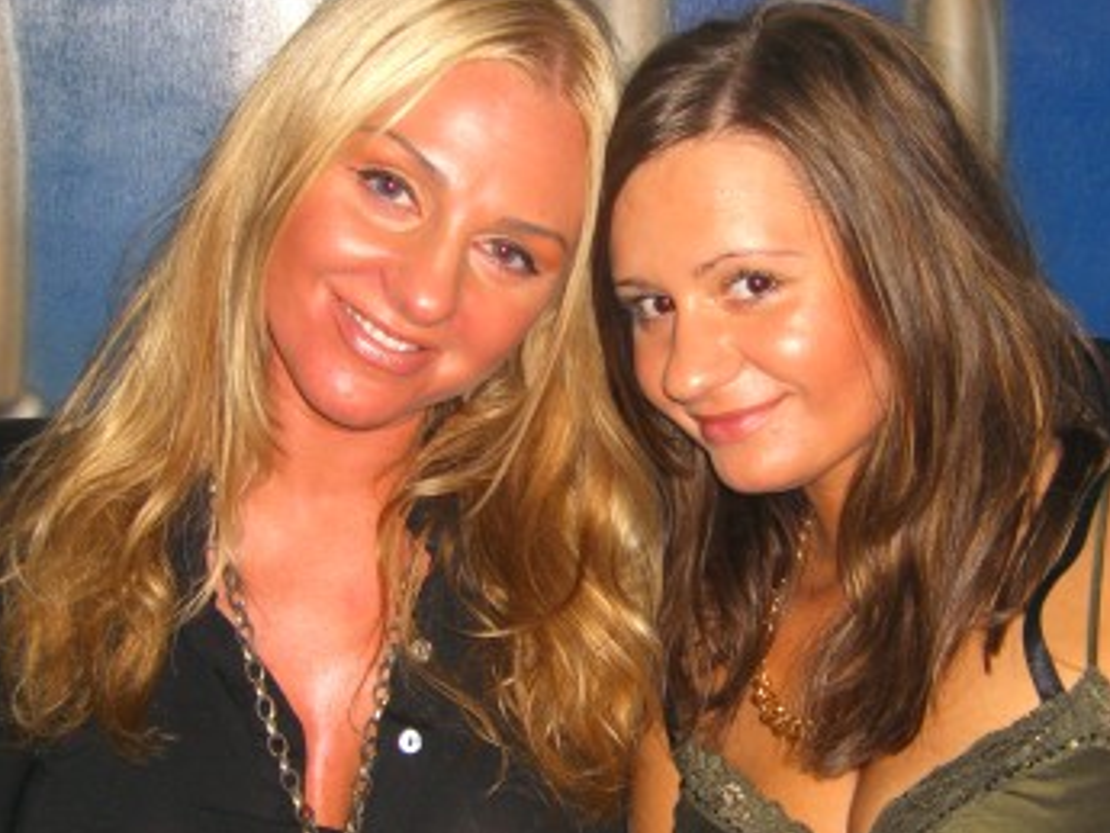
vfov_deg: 22.2
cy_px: 502
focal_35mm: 66
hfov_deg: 29.3
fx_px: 2117
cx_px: 650
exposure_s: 1/60
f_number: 2.8
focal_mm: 7.9
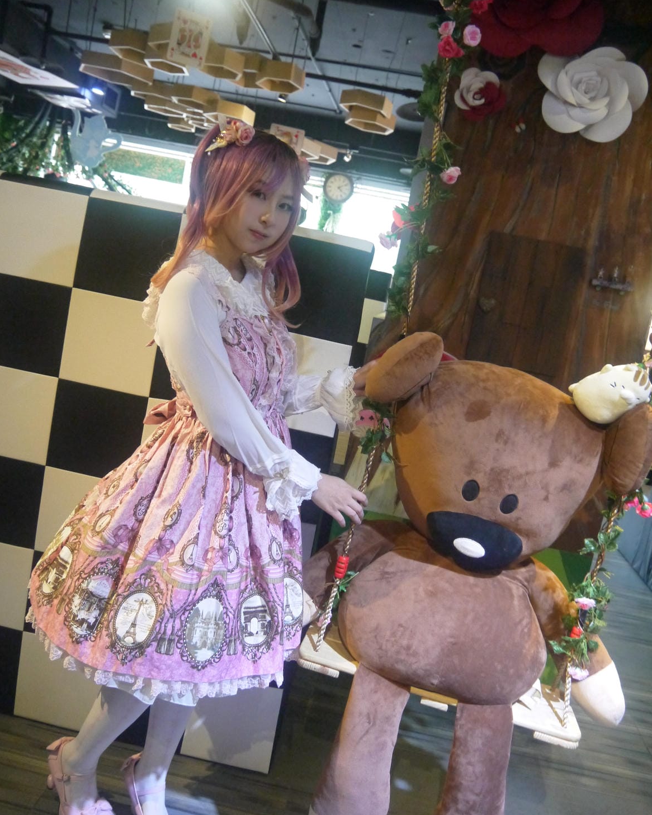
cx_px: 334
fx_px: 724
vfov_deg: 58.8
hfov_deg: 48.5
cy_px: 390
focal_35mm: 30
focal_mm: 14
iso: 1600
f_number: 3.5
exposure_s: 1/20
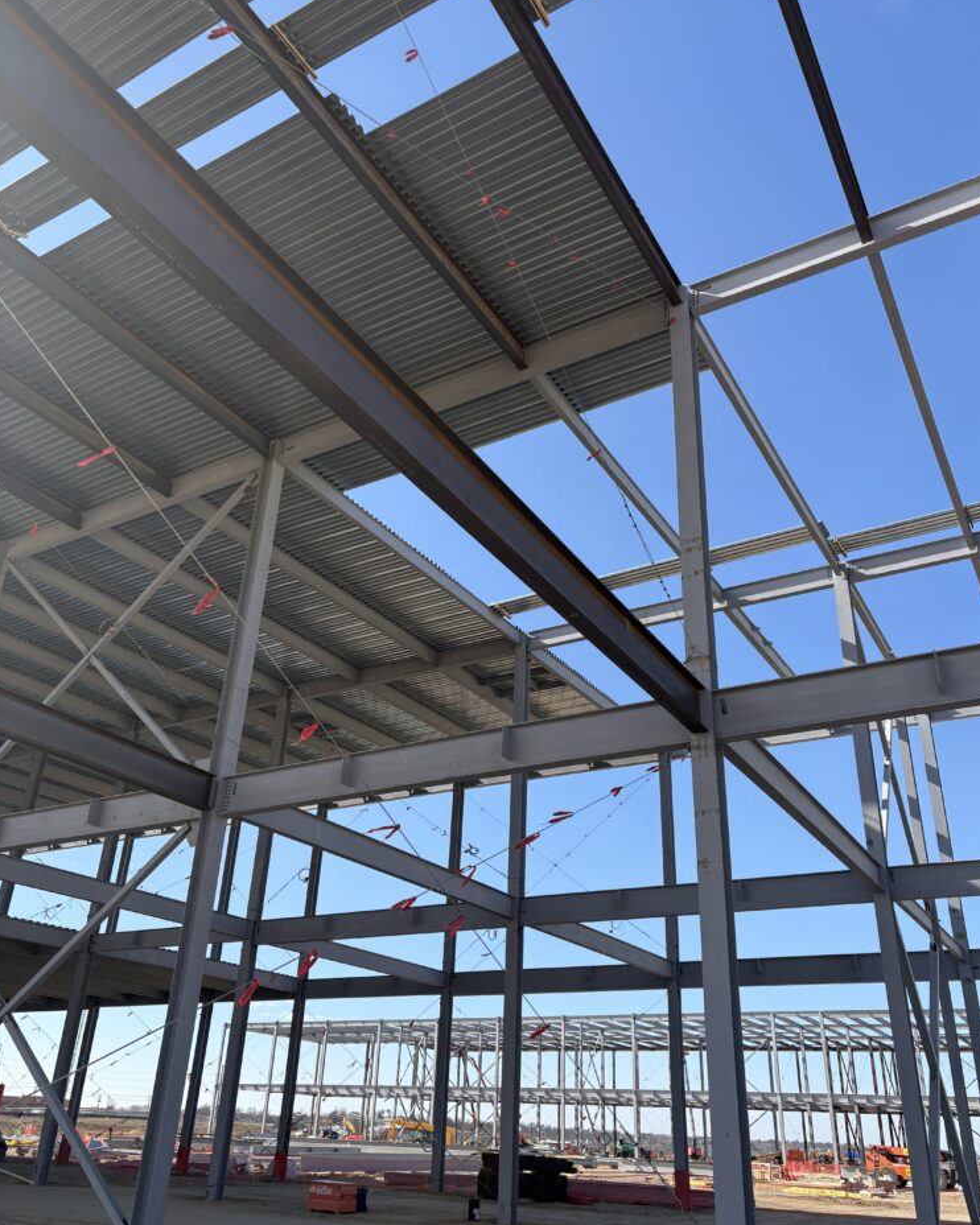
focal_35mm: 28
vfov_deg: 62.2
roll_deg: -2.3
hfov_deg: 51.5
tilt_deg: +25.8
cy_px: 615
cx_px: 502
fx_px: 1015
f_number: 1.6
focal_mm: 5.96
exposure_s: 1/2141
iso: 50
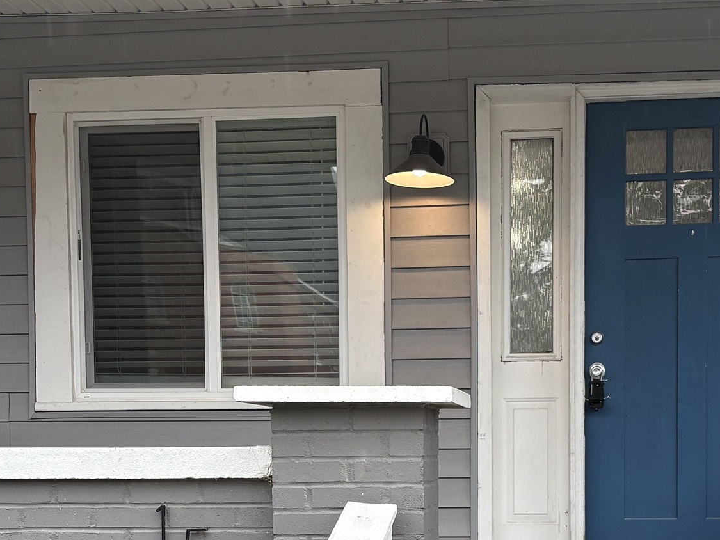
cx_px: 421
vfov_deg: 20.2
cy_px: 526
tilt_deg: -3.1
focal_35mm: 71
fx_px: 1477
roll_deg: +0.7
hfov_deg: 27.4
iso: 40
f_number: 1.6
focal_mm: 5.96
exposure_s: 1/174
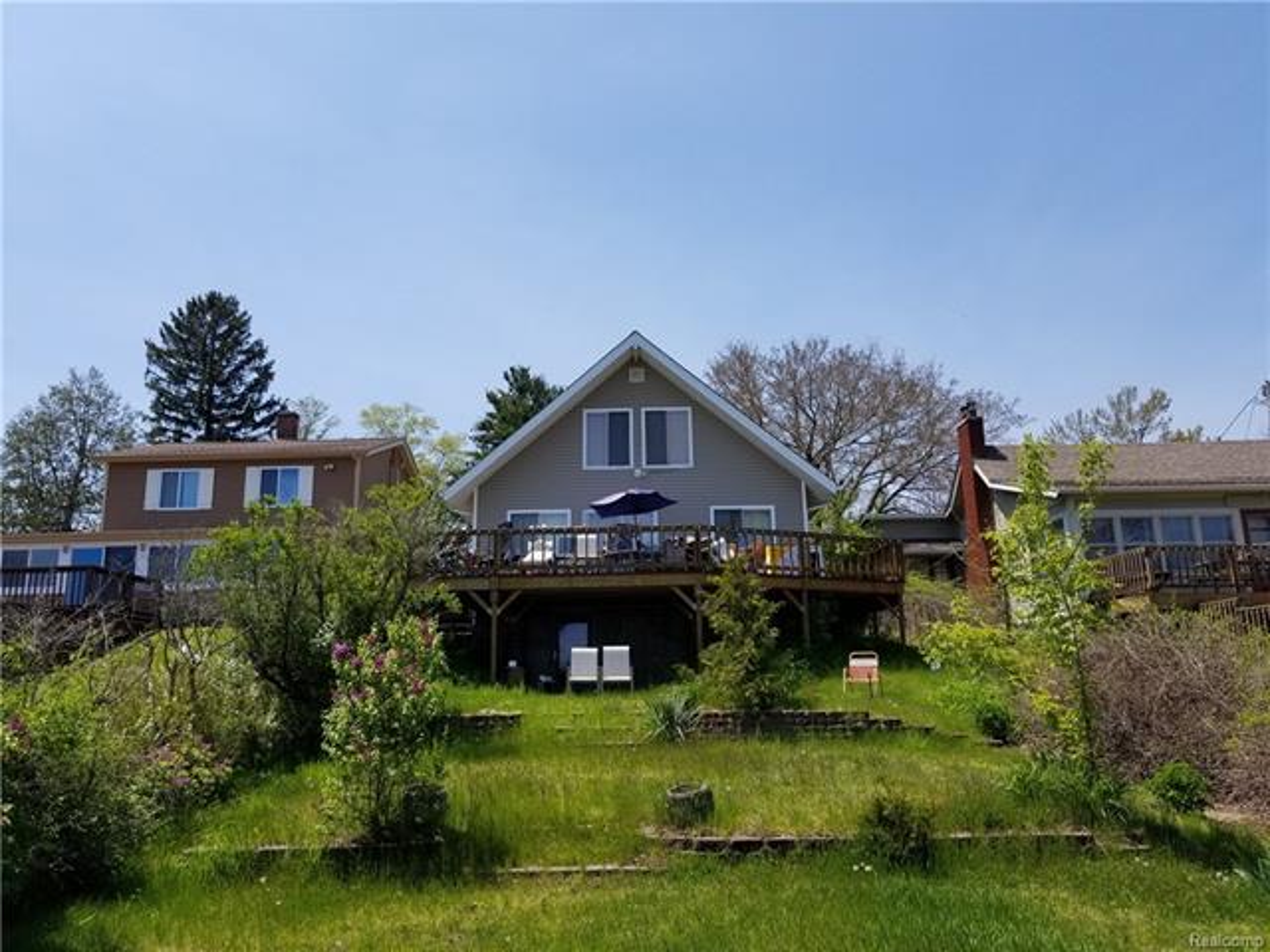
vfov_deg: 53.1
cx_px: 635
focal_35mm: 26
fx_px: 954
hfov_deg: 67.3
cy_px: 476
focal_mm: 4.25
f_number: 1.7
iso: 50
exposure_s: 1/2472
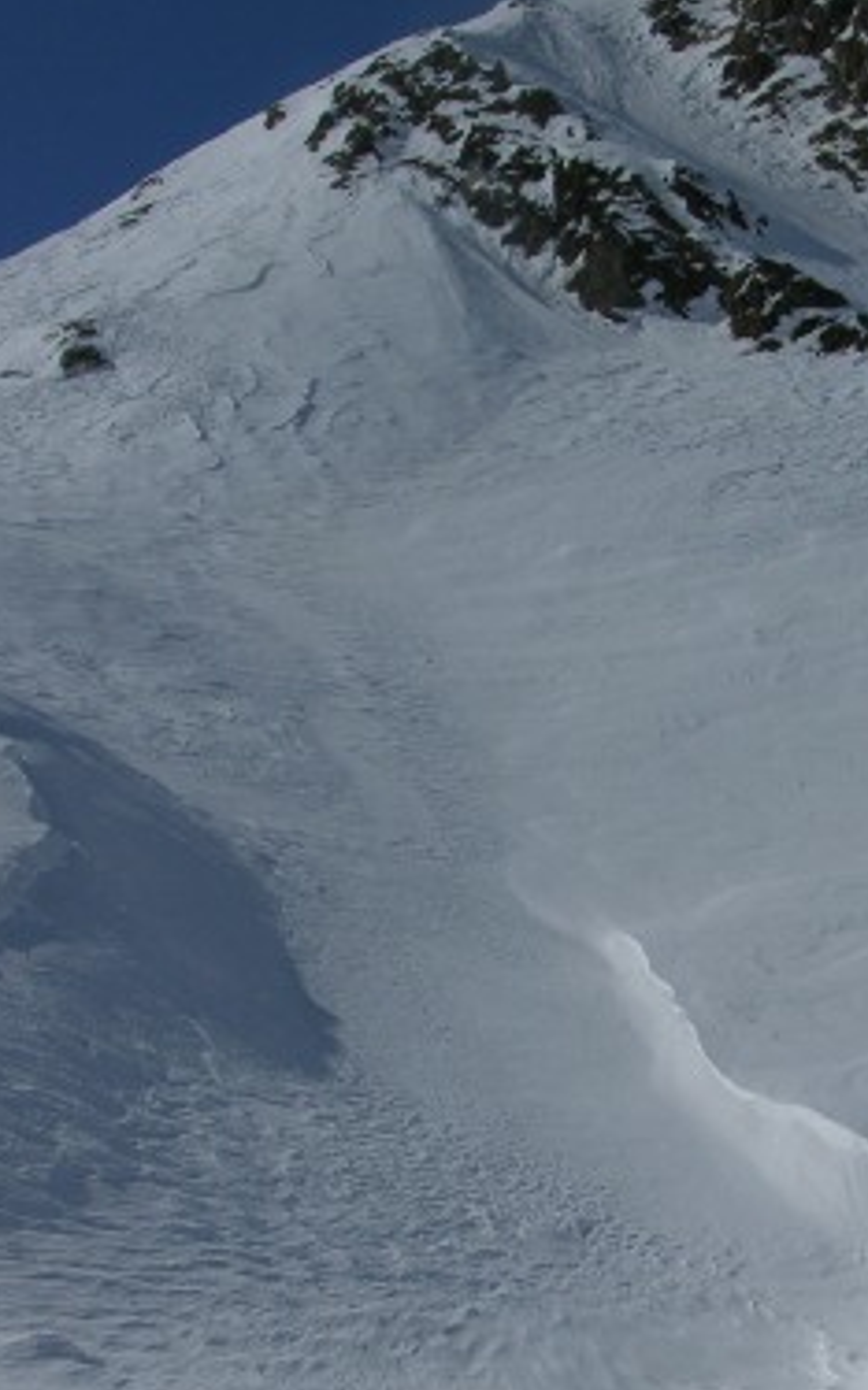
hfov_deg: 17.0
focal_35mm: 76
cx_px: 690
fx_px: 2880
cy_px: 990
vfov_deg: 26.9
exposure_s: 1/814
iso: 50
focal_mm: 8.9
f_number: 8
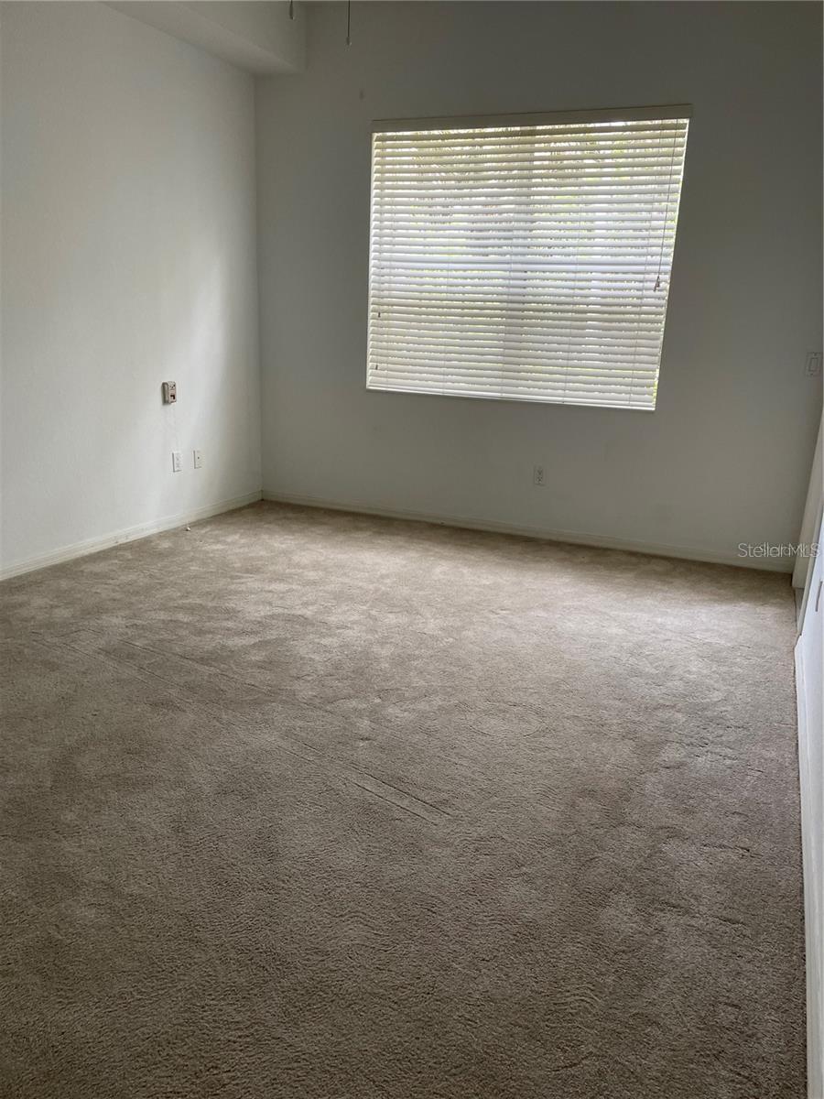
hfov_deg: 53.1
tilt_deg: -15.2
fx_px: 825
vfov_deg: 67.3
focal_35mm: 26
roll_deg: -0.7
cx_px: 412
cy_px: 550
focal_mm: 4.2
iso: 80
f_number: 1.6
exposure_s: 1/60
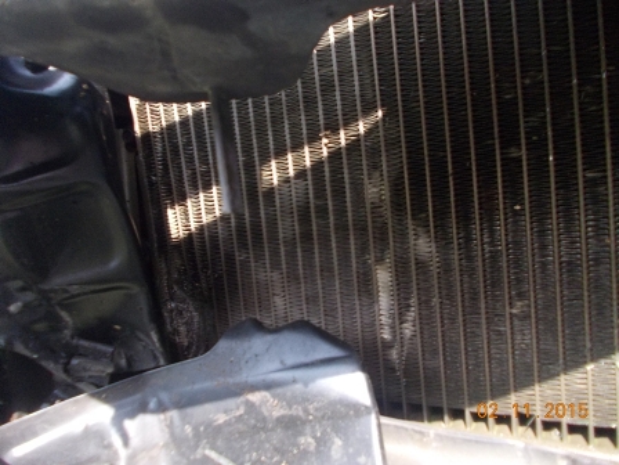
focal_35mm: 28
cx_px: 310
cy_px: 232
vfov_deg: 49.7
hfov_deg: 63.4
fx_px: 501
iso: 200
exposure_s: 1/160
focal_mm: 4
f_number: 2.7
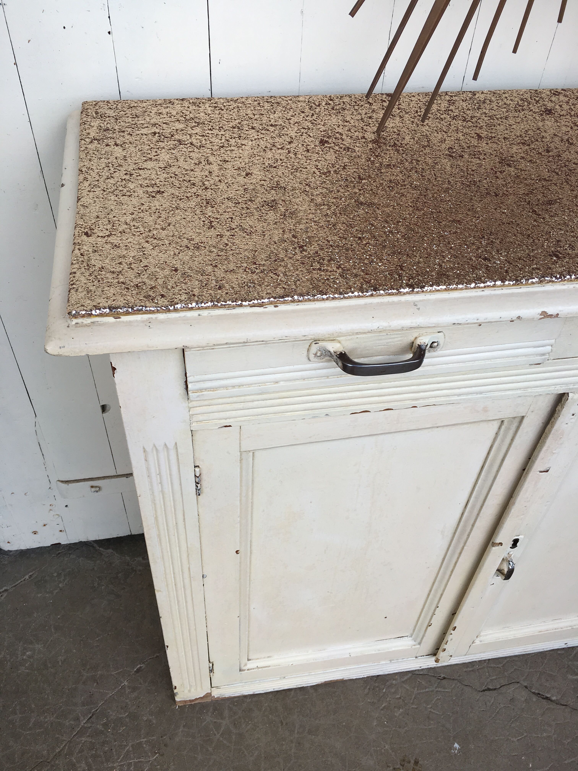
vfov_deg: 61.7
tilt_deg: -45.4
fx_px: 646
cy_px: 386
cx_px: 289
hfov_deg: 48.2
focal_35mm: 29
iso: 25
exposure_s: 1/366
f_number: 2.2
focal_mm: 4.15
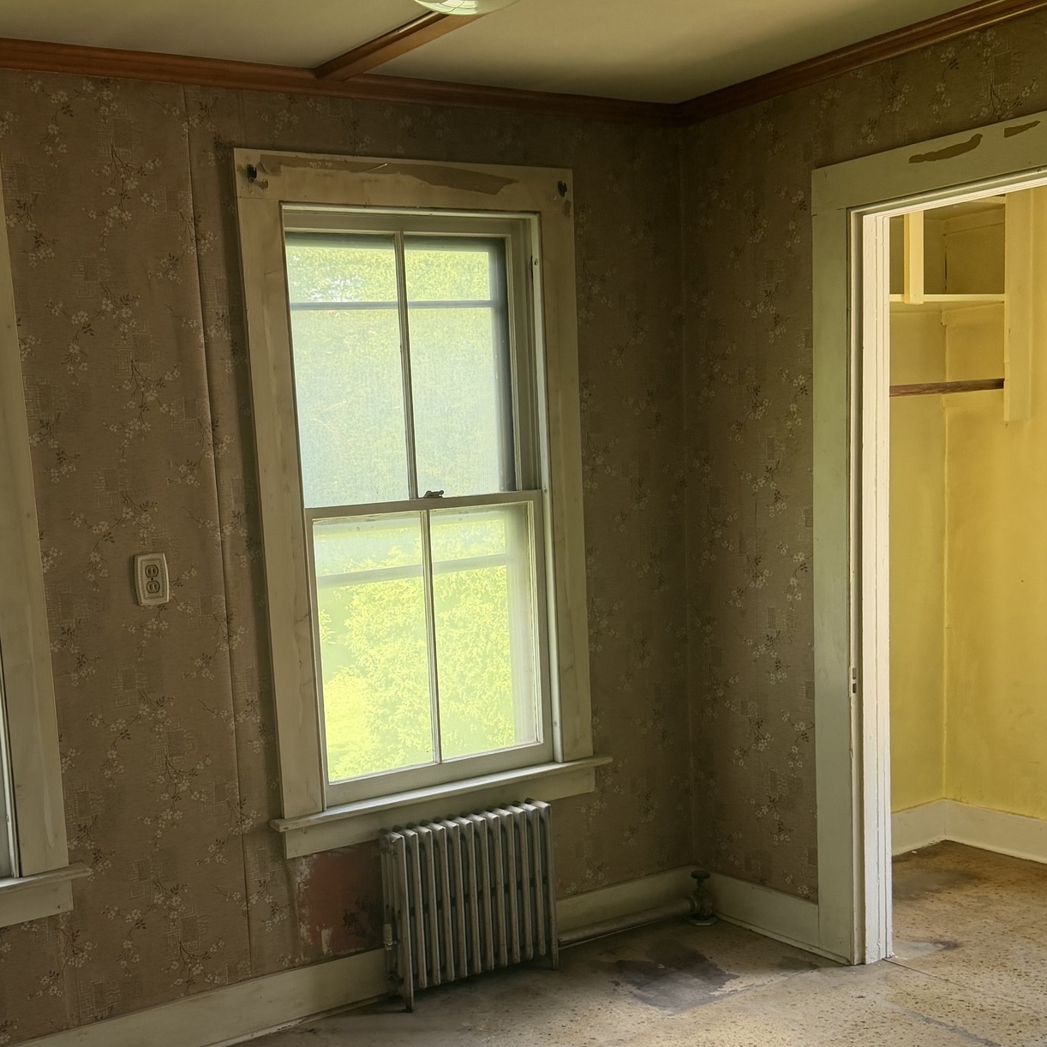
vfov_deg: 41.5
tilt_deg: -8.7
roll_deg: +3.4
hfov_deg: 41.4
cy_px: 667
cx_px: 366
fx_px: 1369
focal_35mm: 40
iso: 125
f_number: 1.78
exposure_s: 1/144
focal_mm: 6.76
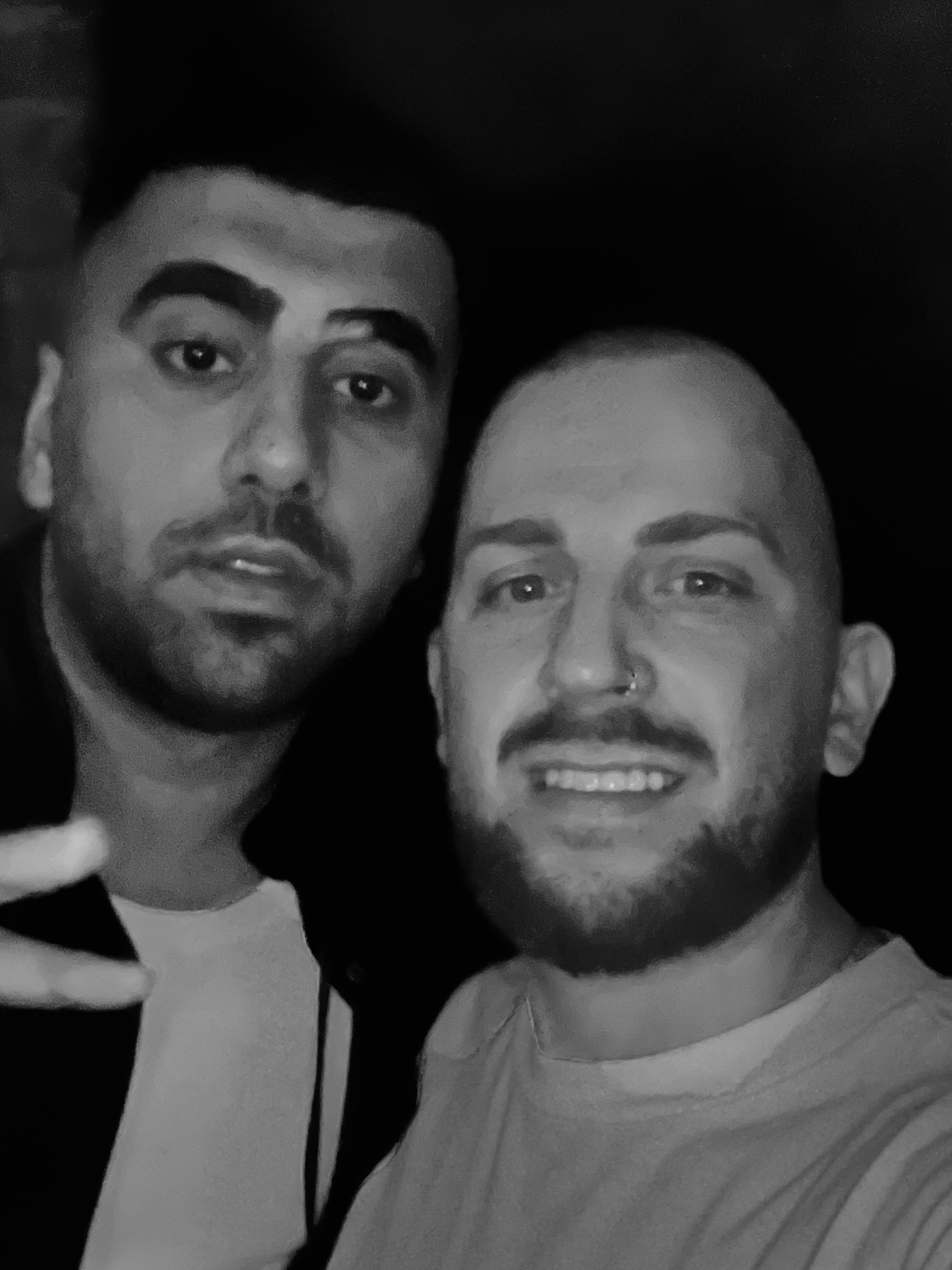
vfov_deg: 44.5
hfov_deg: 34.0
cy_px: 767
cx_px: 316
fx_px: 1540
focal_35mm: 42
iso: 8000
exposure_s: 1/8
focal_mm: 2.71
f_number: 2.2
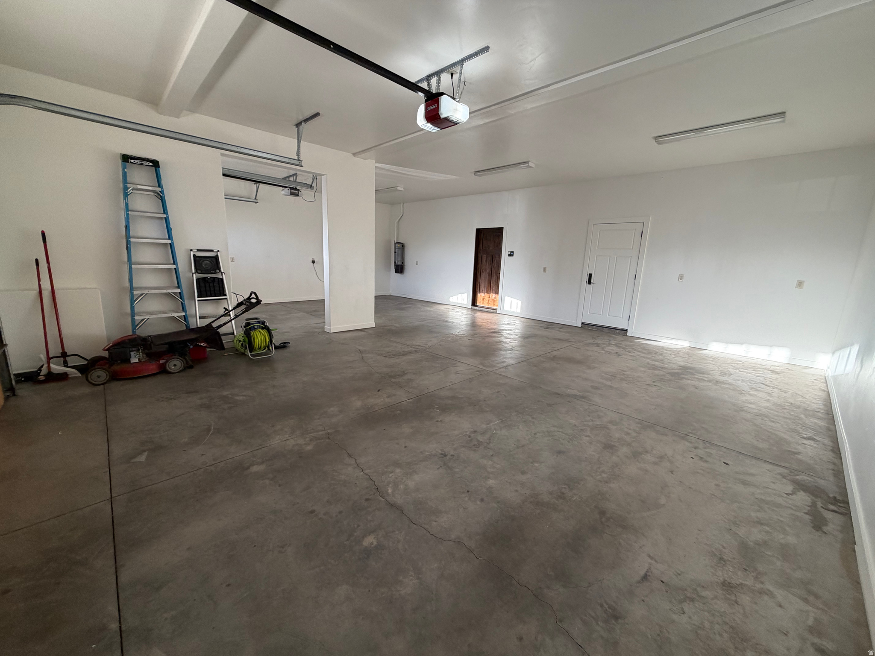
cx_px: 438
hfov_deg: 102.1
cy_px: 328
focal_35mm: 14
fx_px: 354
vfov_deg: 85.7
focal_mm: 2.22
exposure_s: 1/120
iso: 160
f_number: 2.2
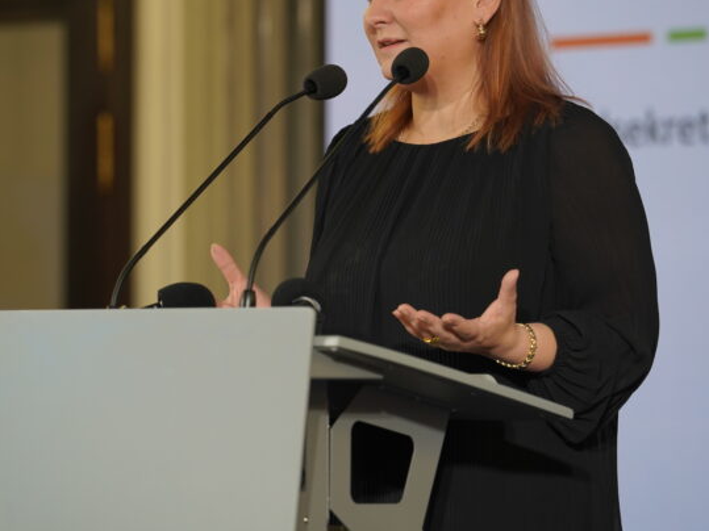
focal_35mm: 245
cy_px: 208
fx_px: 5008
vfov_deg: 6.1
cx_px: 334
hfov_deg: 8.1
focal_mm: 178.4
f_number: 4
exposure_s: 1/200
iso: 1000
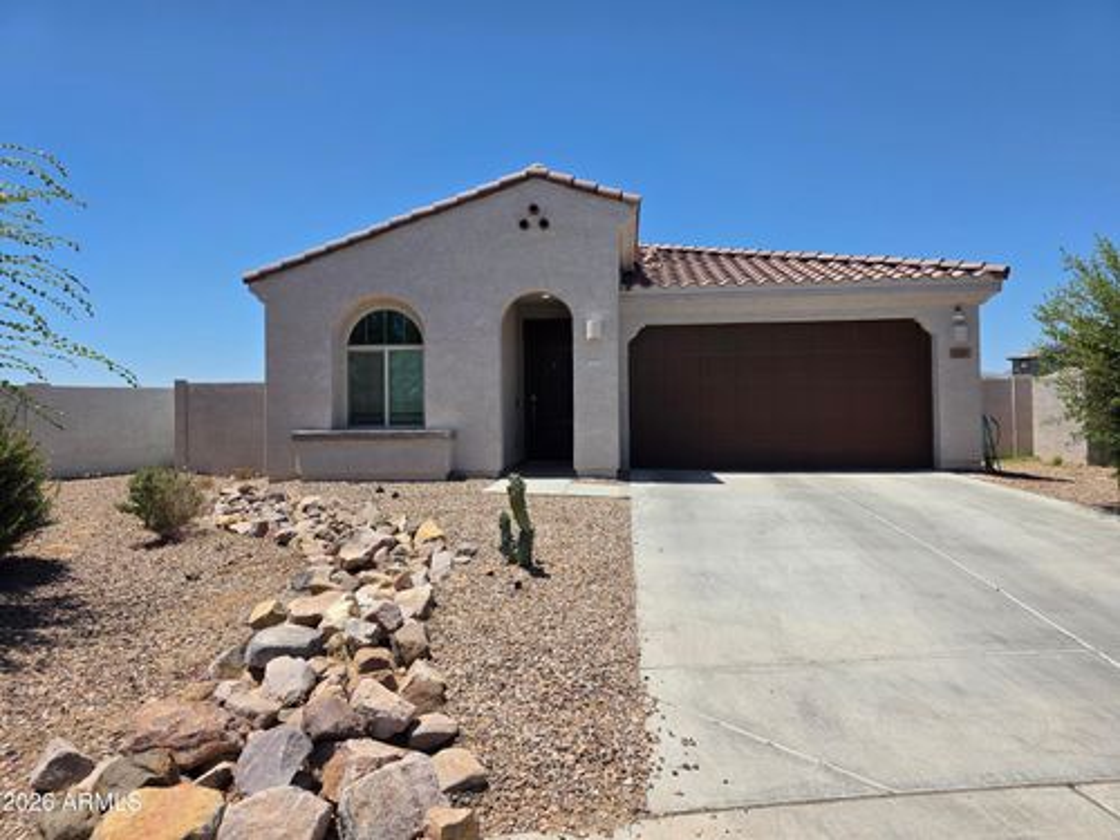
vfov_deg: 58.9
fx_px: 744
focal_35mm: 23
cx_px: 560
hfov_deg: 73.9
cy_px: 420
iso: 80
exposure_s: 1/7626
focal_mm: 6.3
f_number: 1.7
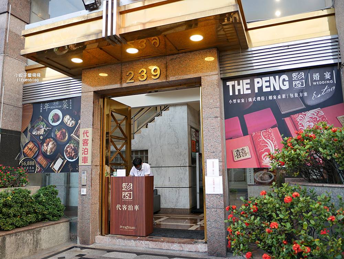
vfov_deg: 49.8
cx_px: 172
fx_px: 278
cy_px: 130
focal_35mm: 28
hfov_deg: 63.4
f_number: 2.5
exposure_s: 1/100
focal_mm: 14
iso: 200
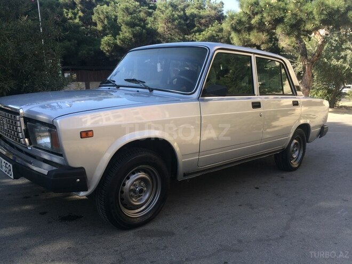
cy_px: 132
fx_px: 295
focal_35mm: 29
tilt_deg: -6.5
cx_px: 176
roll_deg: +2.3
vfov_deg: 48.2
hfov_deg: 61.7
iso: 32
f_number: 2.2
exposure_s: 1/513
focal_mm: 4.15
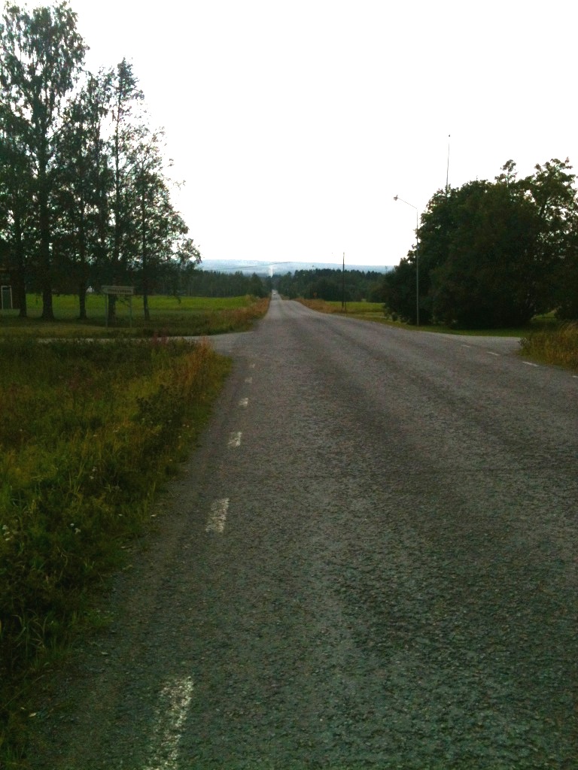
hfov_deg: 40.7
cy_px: 385
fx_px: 779
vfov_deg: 52.6
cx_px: 289
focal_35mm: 35
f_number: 2.8
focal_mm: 3.85
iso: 64
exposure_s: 1/1835
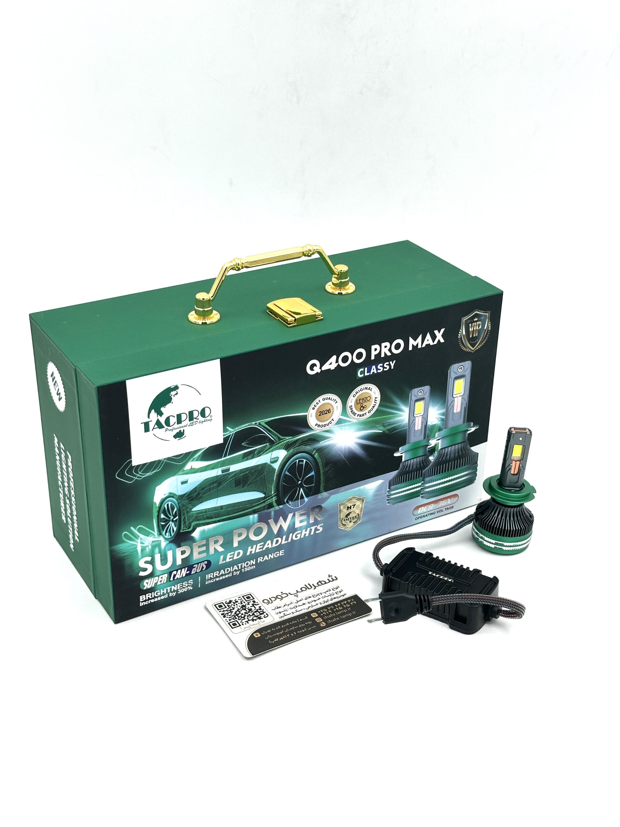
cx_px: 310
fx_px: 1146
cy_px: 414
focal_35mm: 48
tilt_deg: -29.9
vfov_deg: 39.7
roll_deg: -1.4
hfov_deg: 30.3
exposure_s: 1/355
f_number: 1.78
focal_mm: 6.86
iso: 64
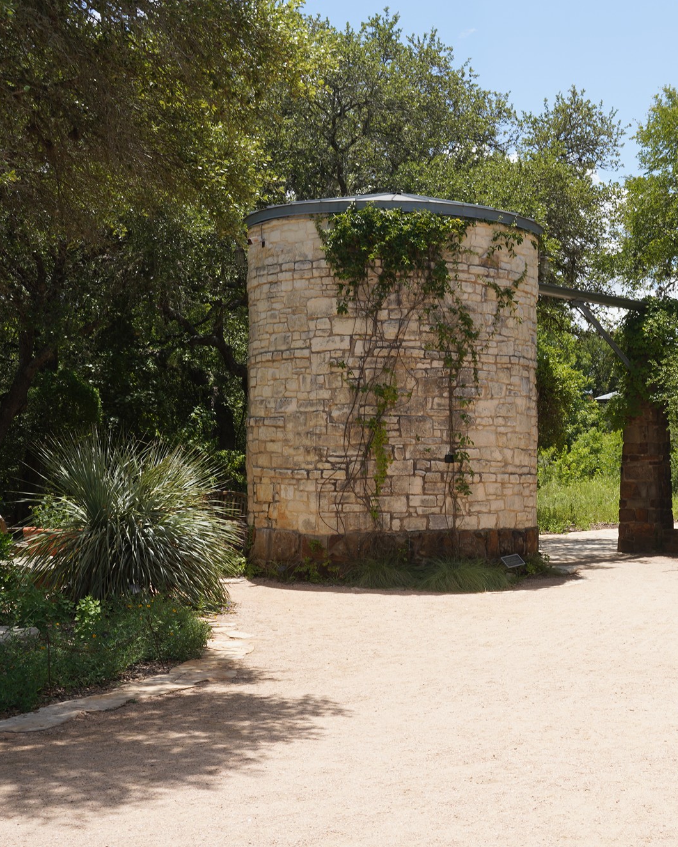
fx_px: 1279
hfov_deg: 28.8
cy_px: 423
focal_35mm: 51
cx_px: 575
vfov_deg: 36.7
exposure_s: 1/100
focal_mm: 36
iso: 160
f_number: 16
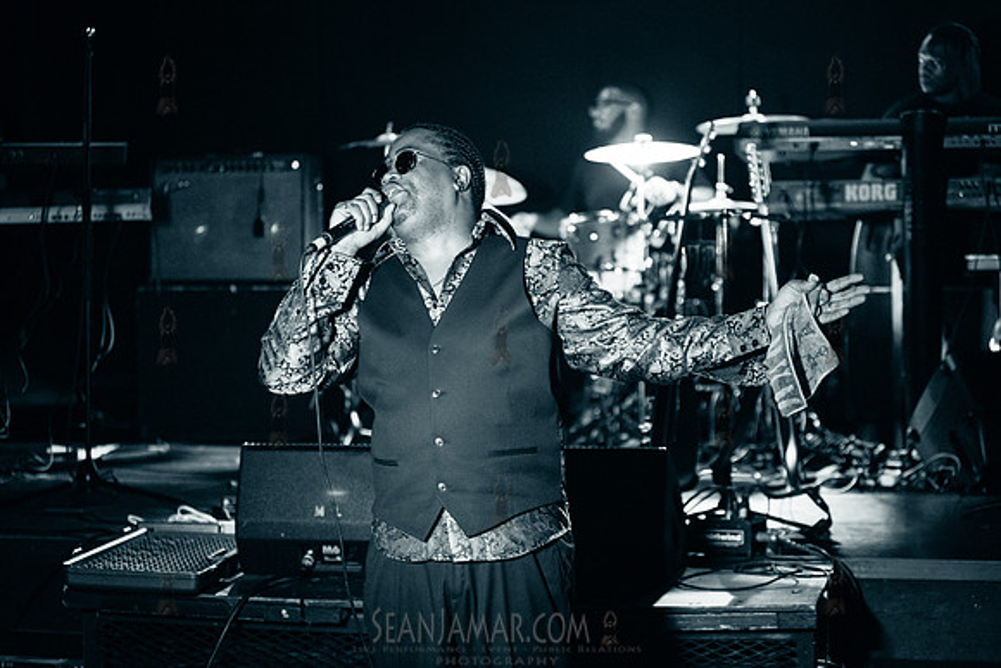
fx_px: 2225
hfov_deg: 25.4
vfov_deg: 17.1
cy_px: 334
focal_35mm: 80
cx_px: 500
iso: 4000
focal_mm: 80
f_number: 2.8
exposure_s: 1/320
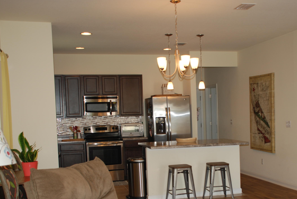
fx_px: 421
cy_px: 136
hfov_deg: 38.6
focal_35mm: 51
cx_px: 187
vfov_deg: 26.4
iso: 200
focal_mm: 24
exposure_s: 1/60
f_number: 4
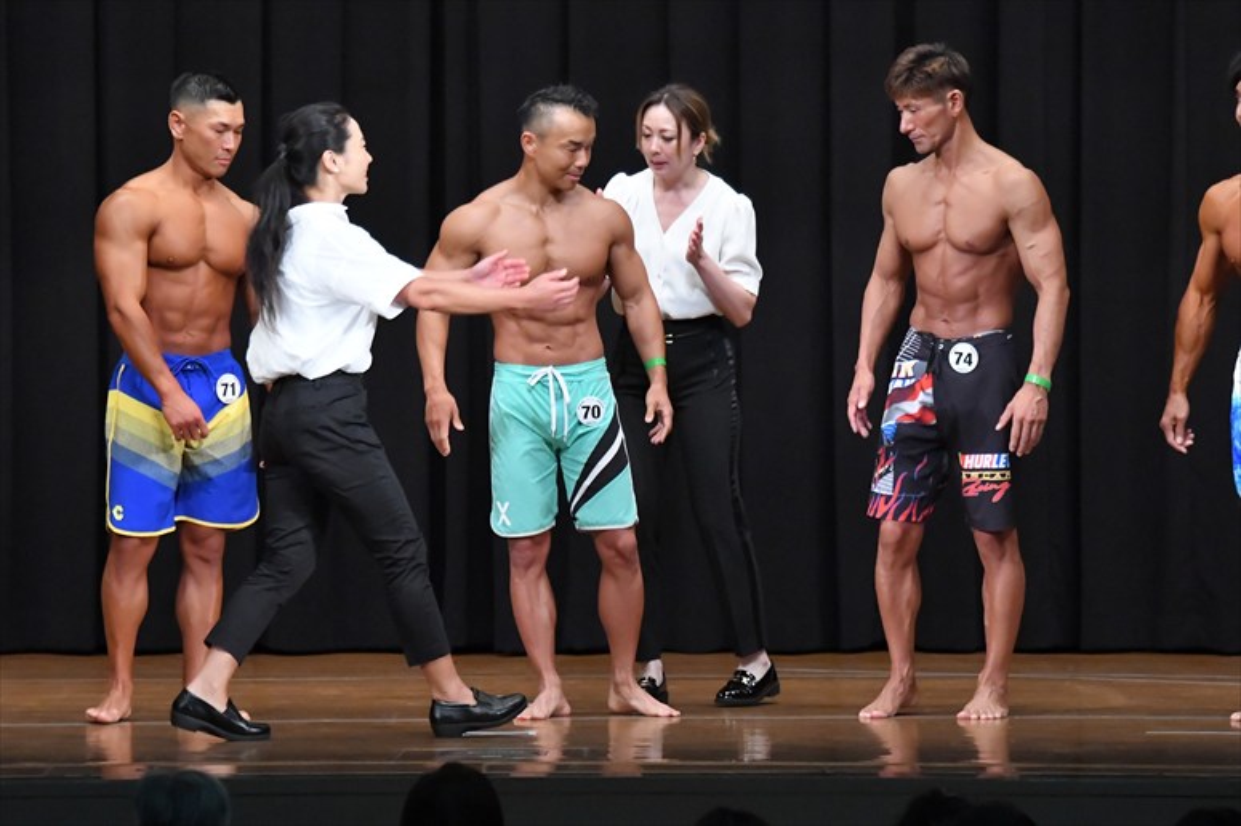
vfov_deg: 6.3
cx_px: 620
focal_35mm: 217
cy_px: 413
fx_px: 7477
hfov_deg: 9.5
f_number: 5.6
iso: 8000
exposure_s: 1/400
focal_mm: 145
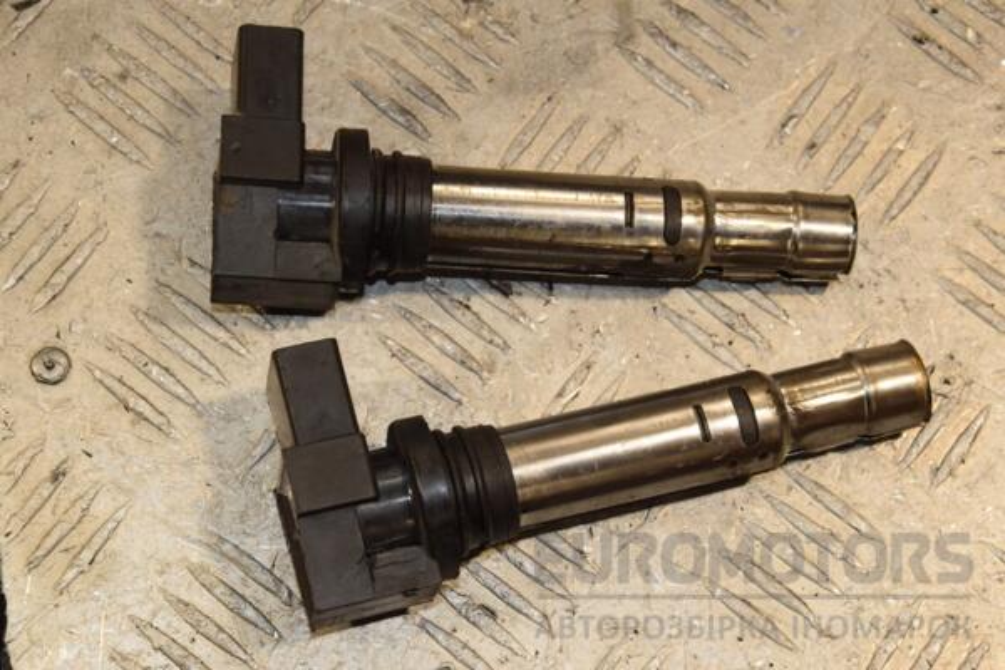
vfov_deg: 14.7
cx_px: 502
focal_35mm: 93
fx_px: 2596
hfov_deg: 21.9
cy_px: 335
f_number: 9
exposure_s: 1/200
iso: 800
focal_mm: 62
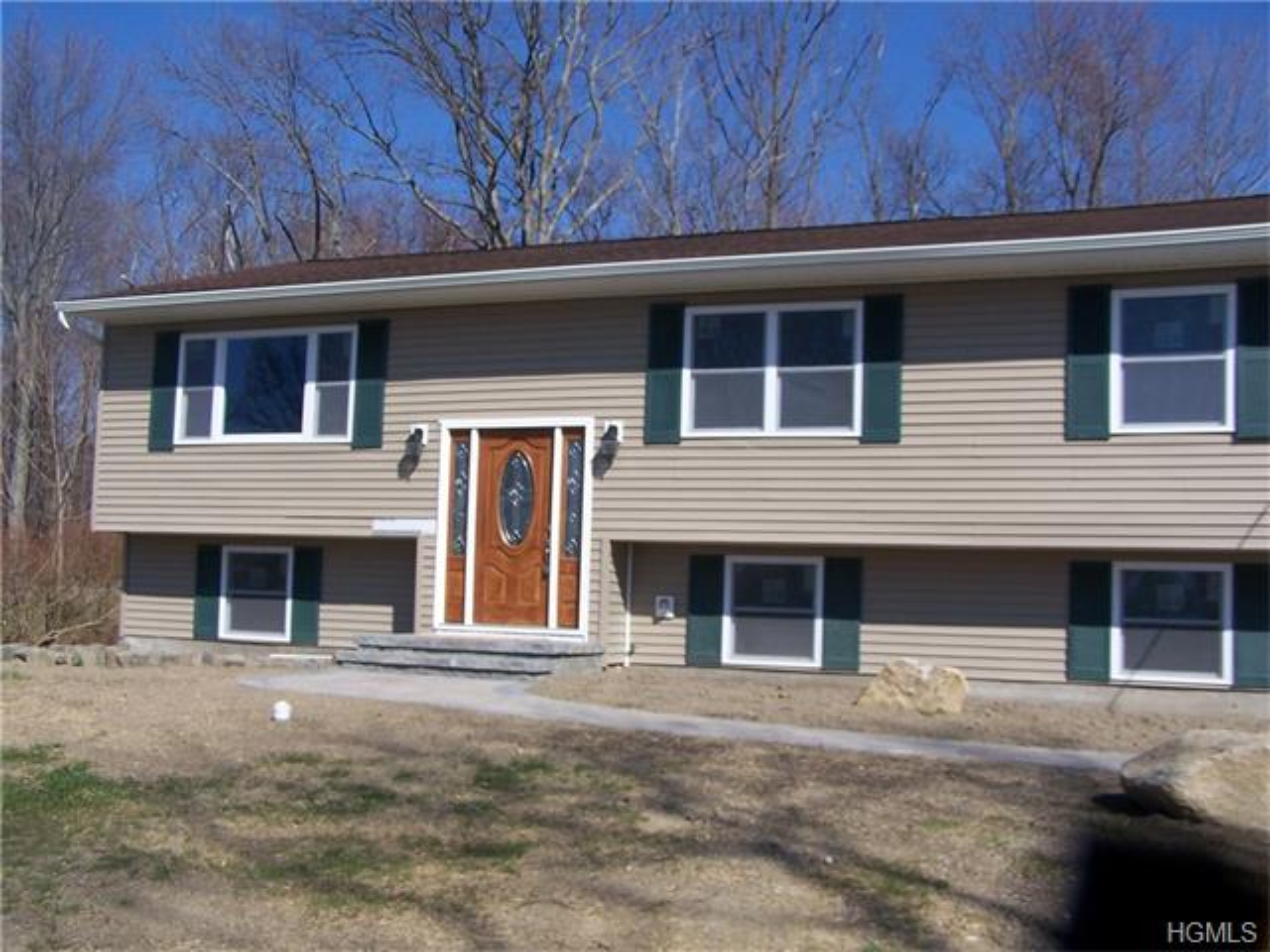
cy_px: 476
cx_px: 635
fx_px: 1394
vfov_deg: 37.7
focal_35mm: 38
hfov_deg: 49.0
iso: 80
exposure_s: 1/1000
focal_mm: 6.3
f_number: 4
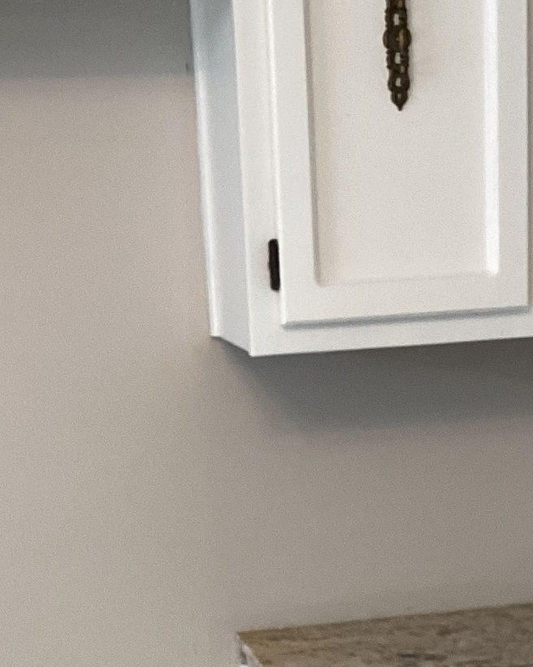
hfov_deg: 18.1
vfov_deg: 22.0
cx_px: 286
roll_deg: +2.9
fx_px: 1676
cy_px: 601
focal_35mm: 85
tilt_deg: -14.8
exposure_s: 1/60
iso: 100
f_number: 2.4
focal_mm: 3.3
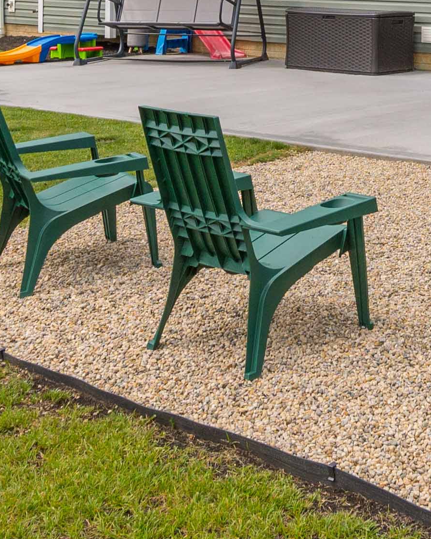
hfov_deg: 20.9
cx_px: 413
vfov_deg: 24.7
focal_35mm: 71
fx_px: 1132
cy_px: -76
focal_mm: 14
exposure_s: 1/1000
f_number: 9
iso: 200
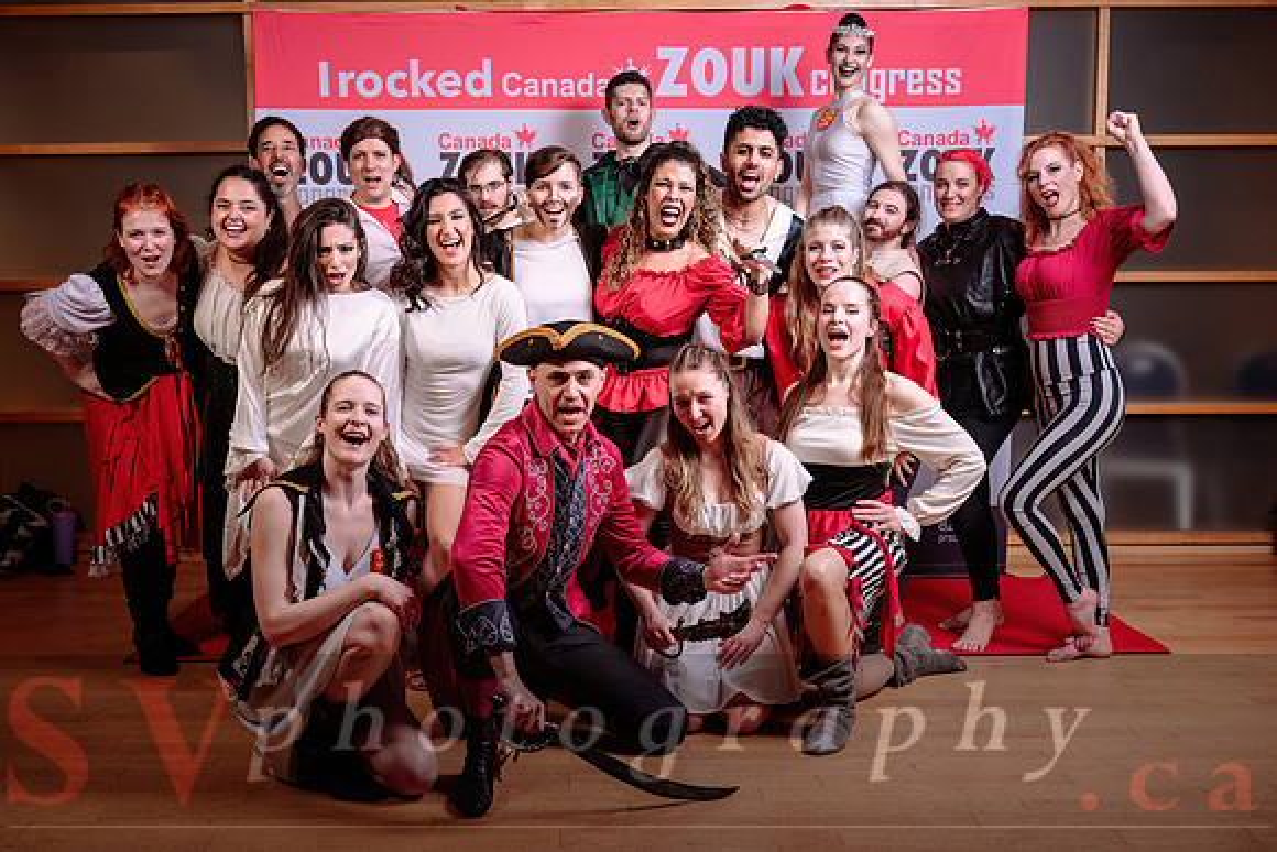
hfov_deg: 50.2
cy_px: 455
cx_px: 588
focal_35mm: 38
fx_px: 1360
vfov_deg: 34.8
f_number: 5.6
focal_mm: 32.5
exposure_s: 1/125
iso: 100
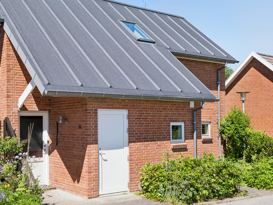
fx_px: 339
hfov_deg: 43.8
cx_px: 120
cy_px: 118
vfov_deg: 33.5
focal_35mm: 43
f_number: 8
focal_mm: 20.9
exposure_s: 1/480
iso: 320
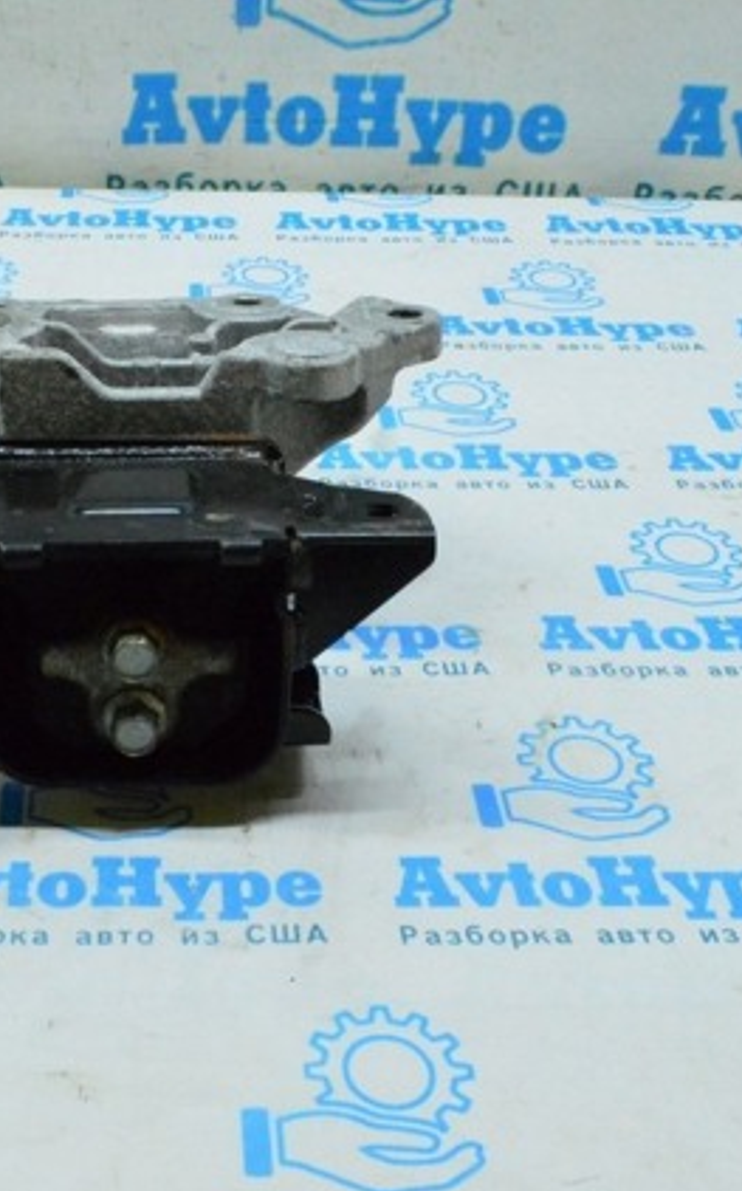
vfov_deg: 39.6
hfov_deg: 24.8
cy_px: 597
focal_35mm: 51
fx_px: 1653
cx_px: 121
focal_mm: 22
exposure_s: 1/30
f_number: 25
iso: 6400
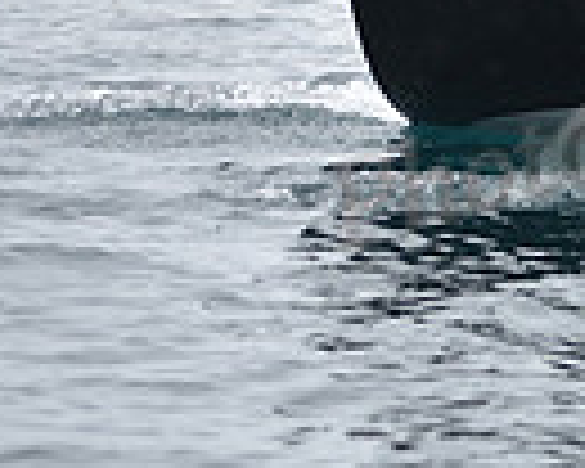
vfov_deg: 5.2
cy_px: -164
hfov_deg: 6.4
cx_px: 1202
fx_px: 5073
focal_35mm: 293
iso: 250
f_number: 3.2
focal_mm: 70
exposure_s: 1/800
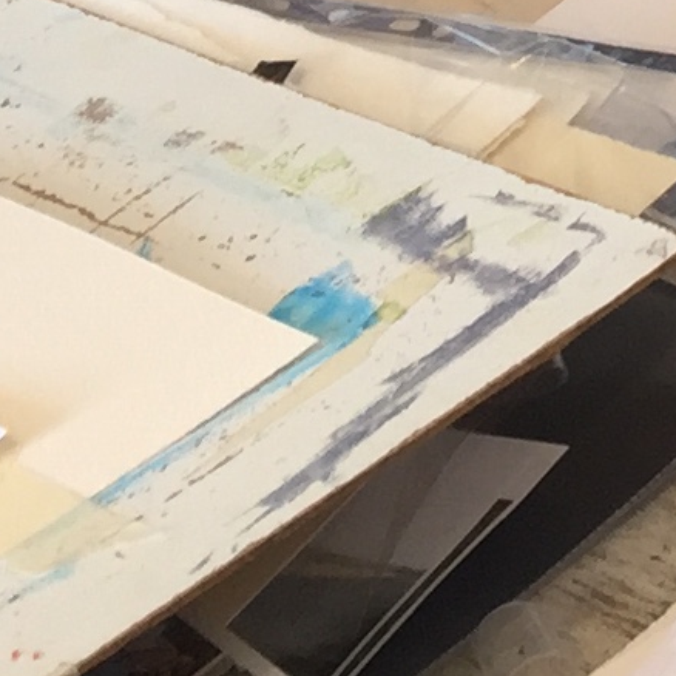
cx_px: 1999
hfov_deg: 7.9
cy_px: -799
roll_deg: -0.7
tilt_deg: -30.4
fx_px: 4220
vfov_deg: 8.5
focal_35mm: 191
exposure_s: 1/50
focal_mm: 4.15
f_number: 2.2
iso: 32
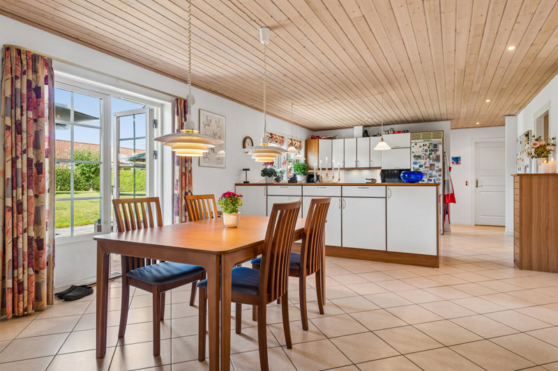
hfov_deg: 81.2
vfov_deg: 59.5
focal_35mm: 21
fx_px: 325
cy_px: 186
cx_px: 279
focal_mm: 21
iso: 200
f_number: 10
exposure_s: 1/5
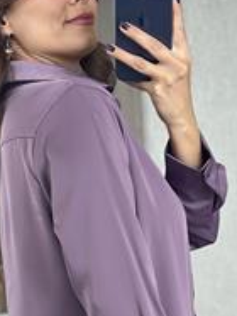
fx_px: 1188
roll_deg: +4.3
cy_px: 269
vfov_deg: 15.0
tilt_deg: -17.0
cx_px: 115
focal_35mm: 130
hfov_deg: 11.4
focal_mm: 6.86
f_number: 1.78
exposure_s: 1/108
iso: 125
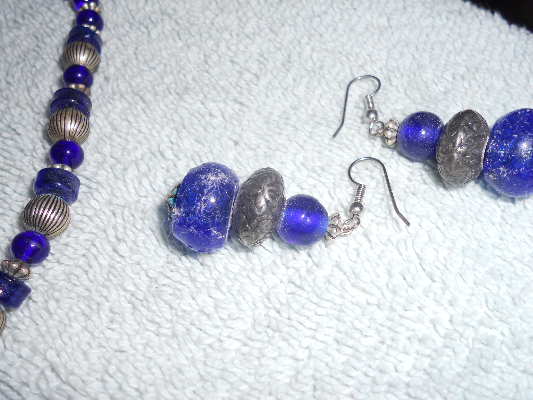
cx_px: 266
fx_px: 493
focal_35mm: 32
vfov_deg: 44.2
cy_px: 200
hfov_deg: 56.8
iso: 80
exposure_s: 1/25
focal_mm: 5.8
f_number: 8.8
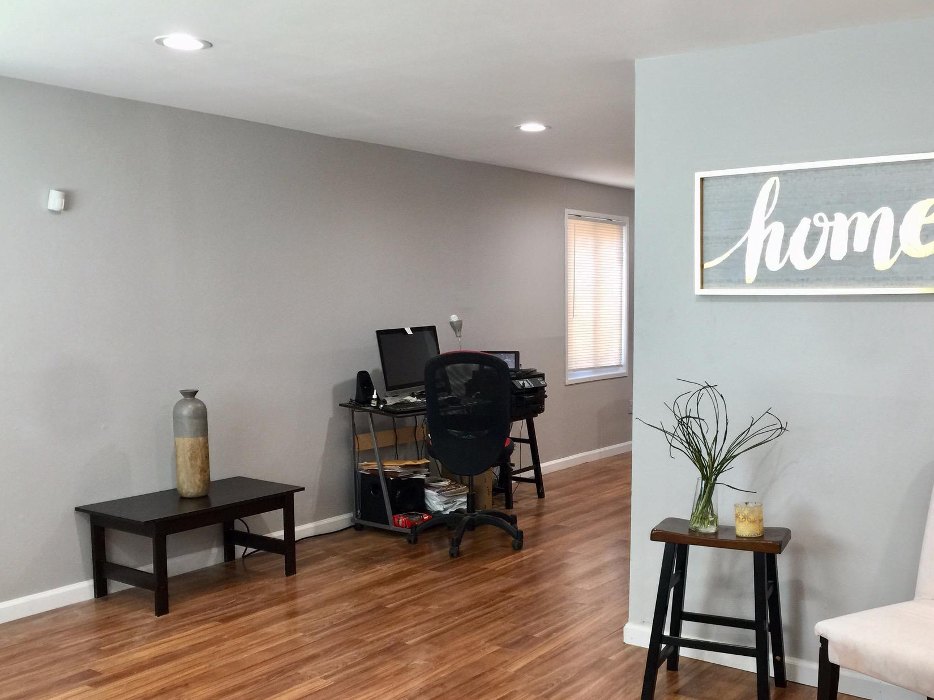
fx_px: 971
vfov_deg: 39.4
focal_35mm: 36
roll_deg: -0.3
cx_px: 568
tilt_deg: -9.3
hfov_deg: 51.0
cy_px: 432
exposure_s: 1/15
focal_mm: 4.15
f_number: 2.2
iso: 32
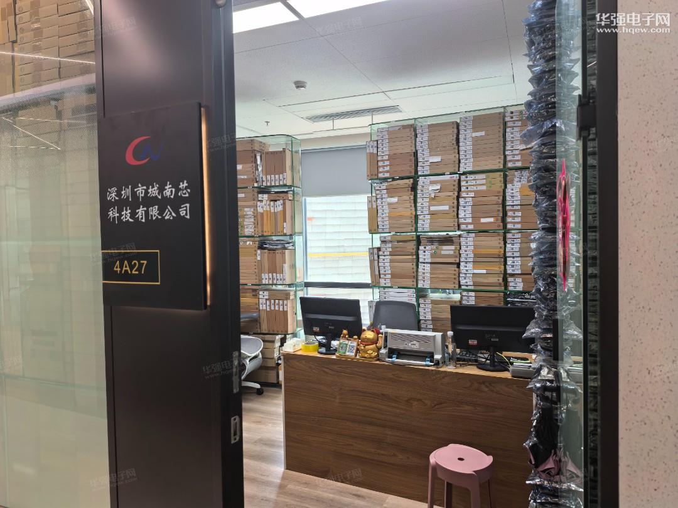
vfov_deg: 56.8
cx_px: 339
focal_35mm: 24
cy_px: 254
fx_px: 470
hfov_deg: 71.6
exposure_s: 1/129
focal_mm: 6.98
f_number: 1.4
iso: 50
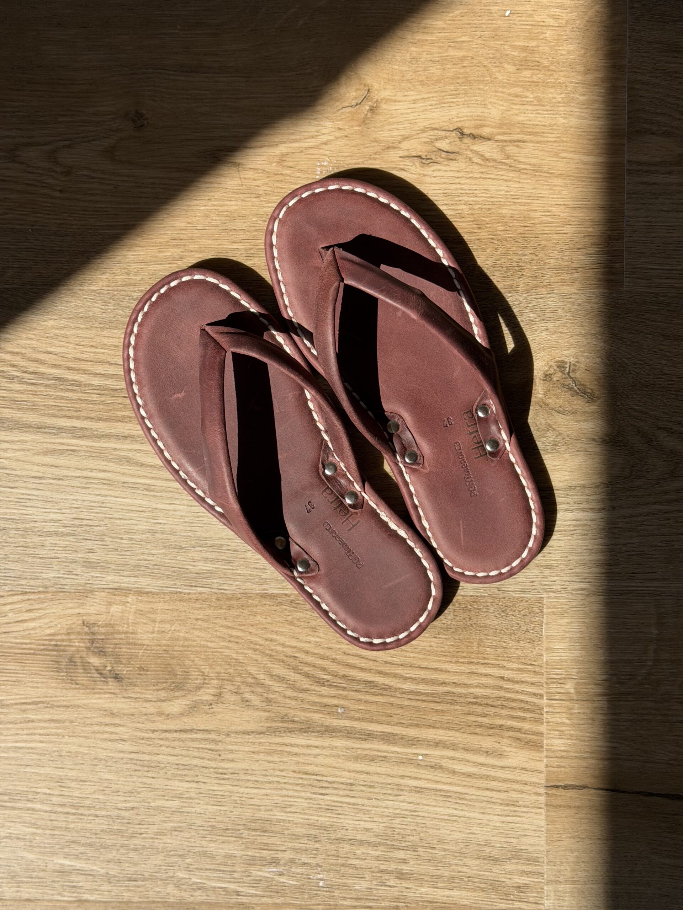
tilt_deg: -88.0
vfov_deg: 39.7
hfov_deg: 30.3
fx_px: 1263
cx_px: 342
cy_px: 455
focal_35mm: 48
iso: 64
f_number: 1.78
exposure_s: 1/4098
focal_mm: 6.76
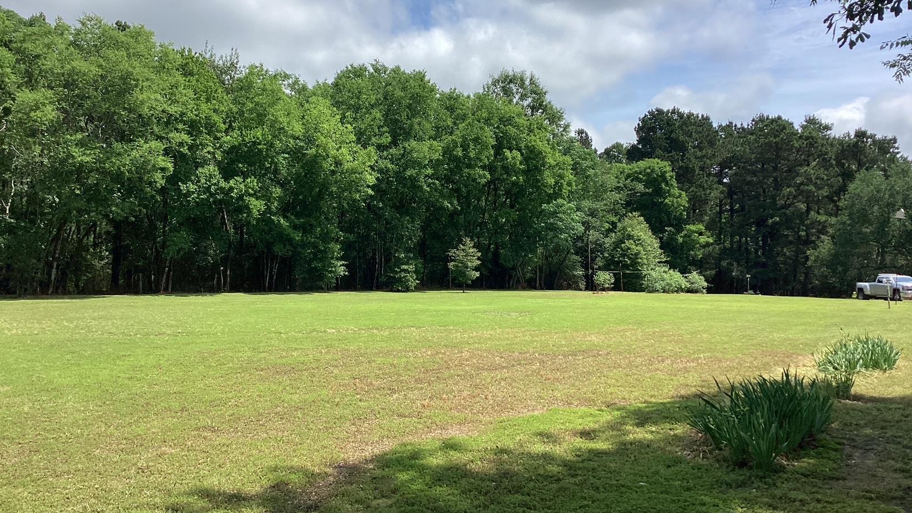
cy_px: 211
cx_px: 453
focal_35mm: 34
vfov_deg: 34.6
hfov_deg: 58.0
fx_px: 822
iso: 25
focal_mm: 3.3
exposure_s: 1/1894
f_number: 2.4
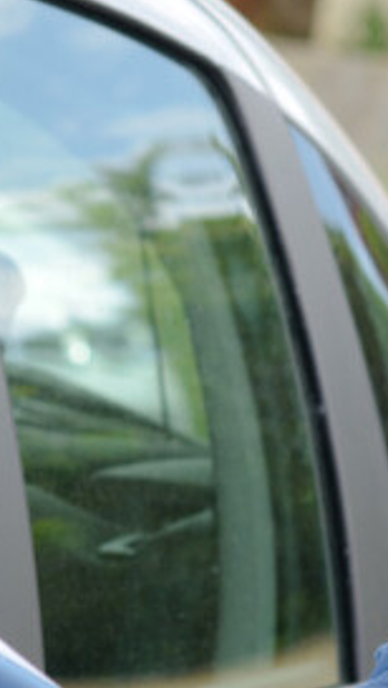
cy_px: 365
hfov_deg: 3.1
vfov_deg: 5.5
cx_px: -118
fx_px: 7136
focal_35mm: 391
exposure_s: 1/160
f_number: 5.6
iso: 64
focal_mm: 85
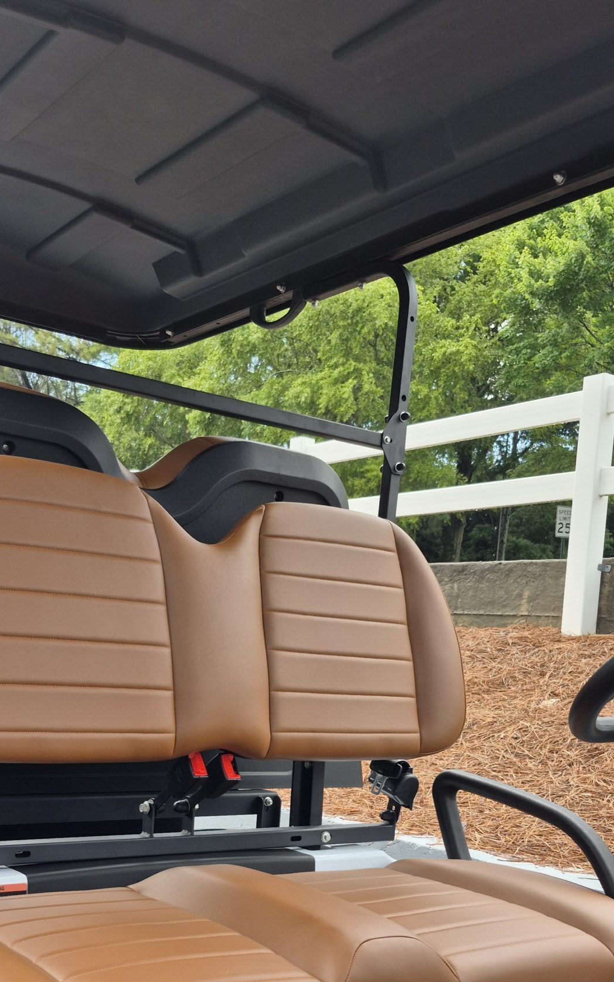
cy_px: 726
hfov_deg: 34.3
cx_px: 235
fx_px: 991
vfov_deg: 50.7
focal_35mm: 37
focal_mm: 5.4
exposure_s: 1/448
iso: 25
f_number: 1.8
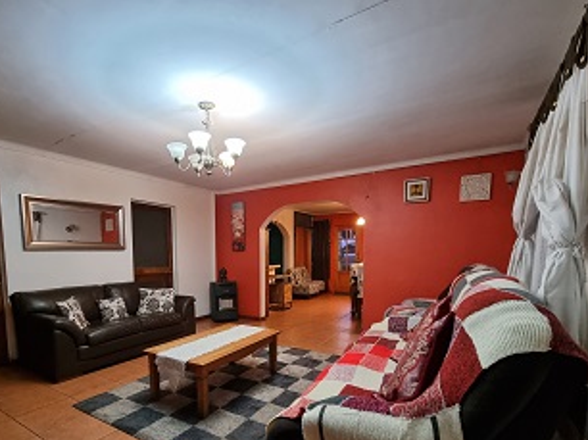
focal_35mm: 17
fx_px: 289
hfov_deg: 90.8
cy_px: 284
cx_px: 265
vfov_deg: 72.9
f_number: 2.2
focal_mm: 2.2
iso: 500
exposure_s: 1/33
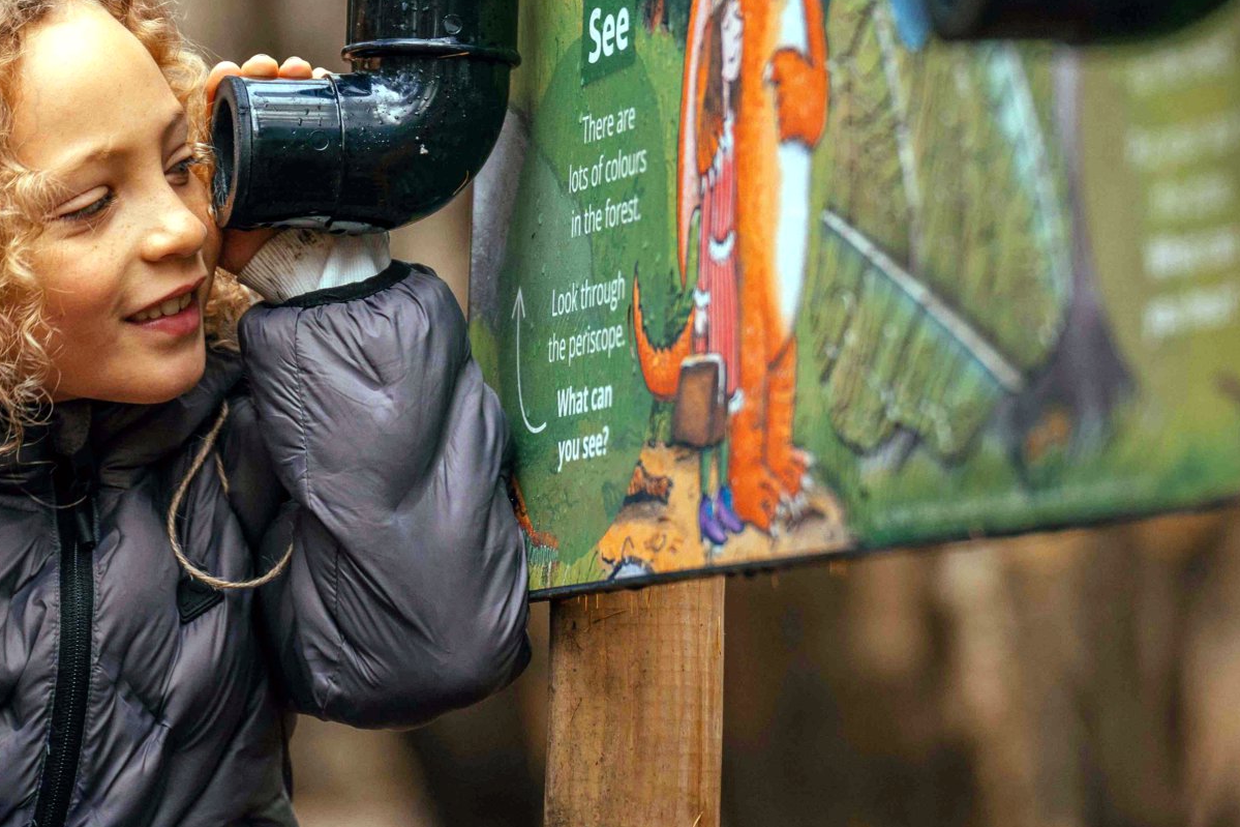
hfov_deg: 9.5
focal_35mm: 217
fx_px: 7473
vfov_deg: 6.3
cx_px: 704
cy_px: 133
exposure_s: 1/320
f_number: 2.8
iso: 125
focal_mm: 127
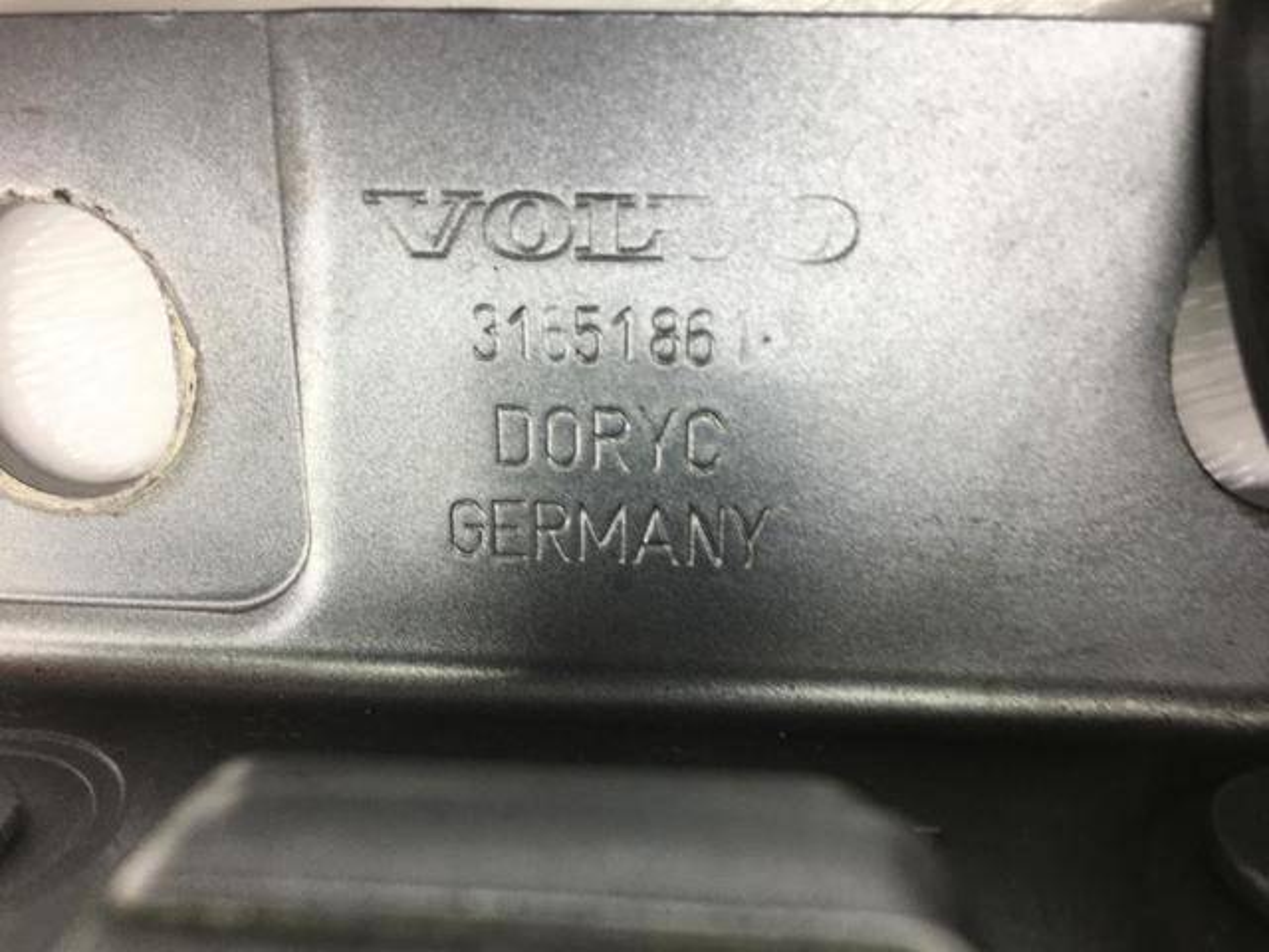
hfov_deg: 61.7
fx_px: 1063
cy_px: 476
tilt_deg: -72.4
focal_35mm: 29
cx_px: 634
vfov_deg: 48.2
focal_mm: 4.15
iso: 40
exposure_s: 1/100
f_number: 2.2
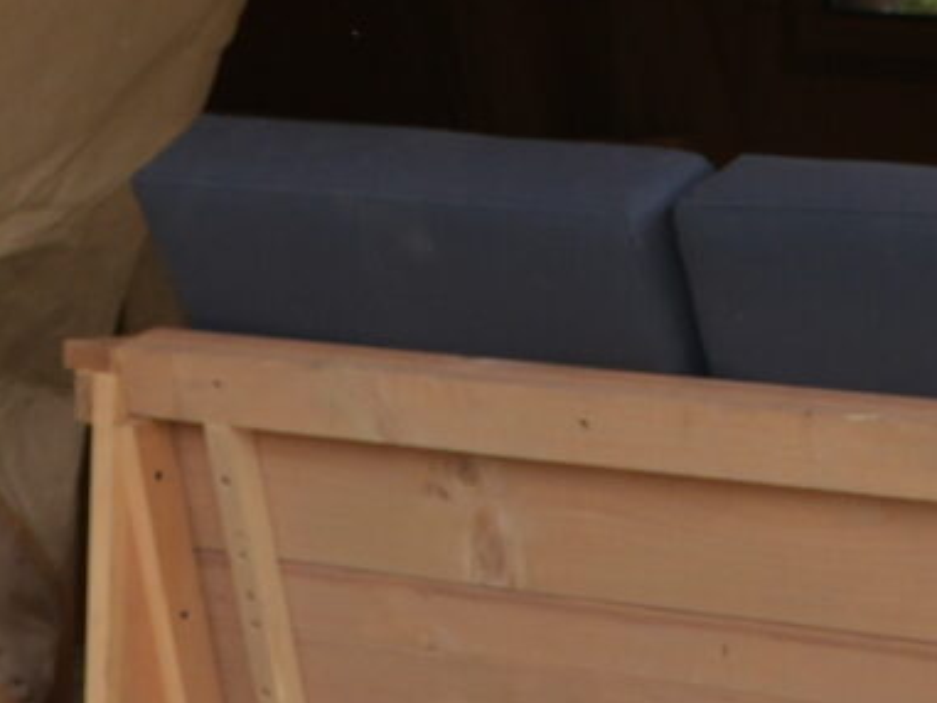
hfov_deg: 9.3
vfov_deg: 6.9
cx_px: 507
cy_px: -385
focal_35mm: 213
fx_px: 5767
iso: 100
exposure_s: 1/250
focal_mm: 22
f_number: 5.6
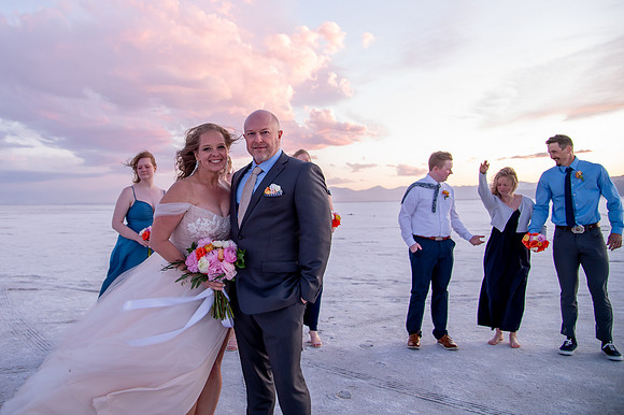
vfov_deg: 41.9
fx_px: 537
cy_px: 147
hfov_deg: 59.3
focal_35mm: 31
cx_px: 221
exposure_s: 1/80
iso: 800
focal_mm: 24
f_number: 4
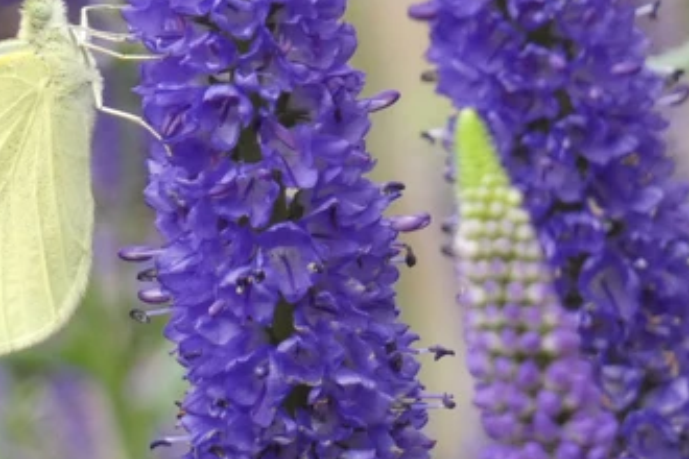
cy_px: 140
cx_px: 111
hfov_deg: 3.0
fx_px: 13071
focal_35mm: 683
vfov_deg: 2.0
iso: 320
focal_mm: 60.8
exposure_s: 1/80
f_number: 5.6
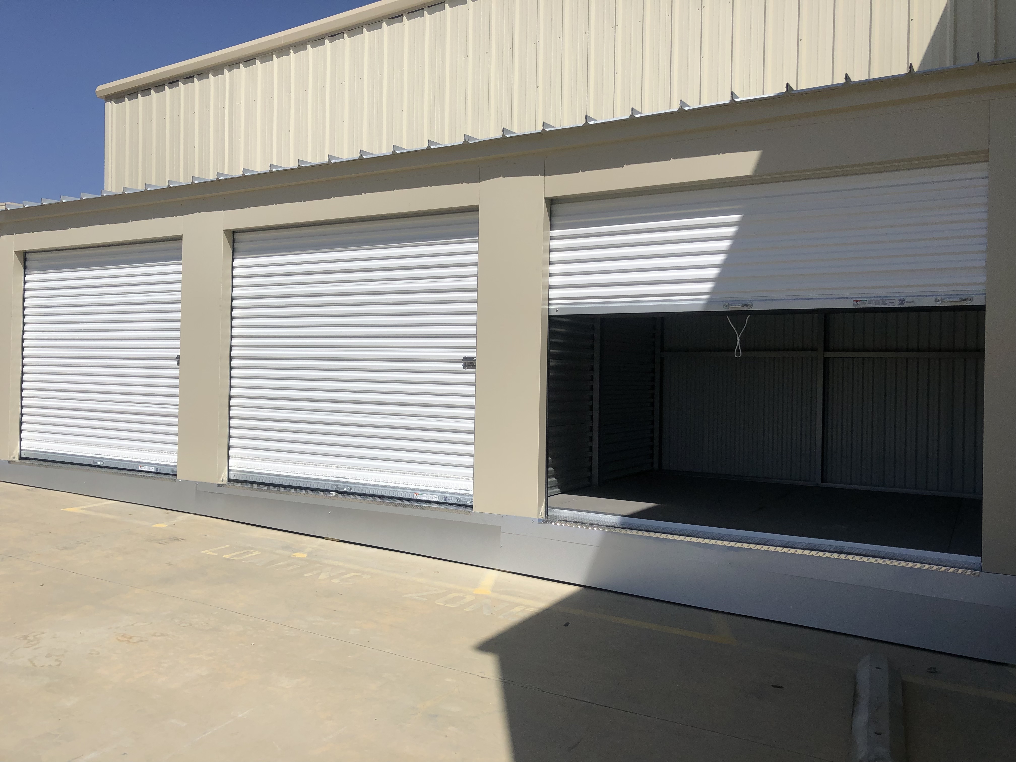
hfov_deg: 63.4
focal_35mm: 28
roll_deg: -0.5
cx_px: 508
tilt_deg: +2.0
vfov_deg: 49.7
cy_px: 381
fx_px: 822
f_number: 1.8
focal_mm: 4
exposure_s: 1/5348
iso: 25
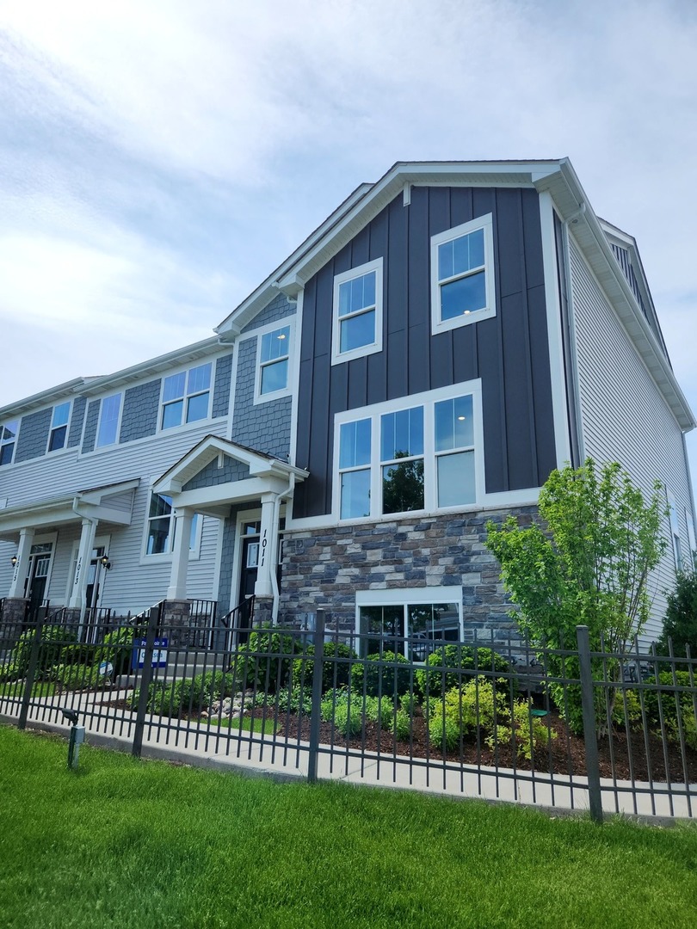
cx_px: 348
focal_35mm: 23
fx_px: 617
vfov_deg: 73.9
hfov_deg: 58.9
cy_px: 464
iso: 20
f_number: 1.8
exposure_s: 1/2812
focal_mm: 5.4
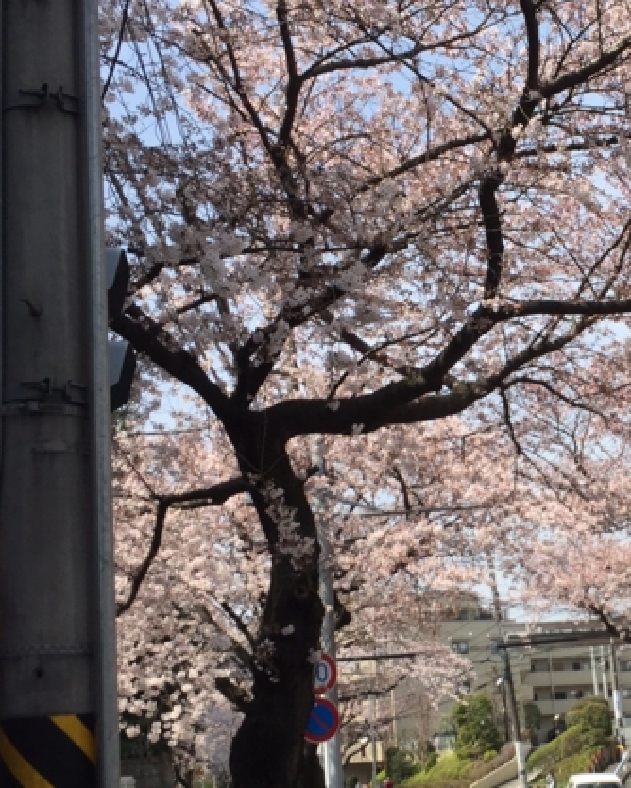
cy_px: 437
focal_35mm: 58
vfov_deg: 32.4
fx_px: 1353
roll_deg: +6.9
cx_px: 595
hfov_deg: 25.3
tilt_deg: +17.5
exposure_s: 1/1522
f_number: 2.2
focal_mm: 4.15
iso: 32
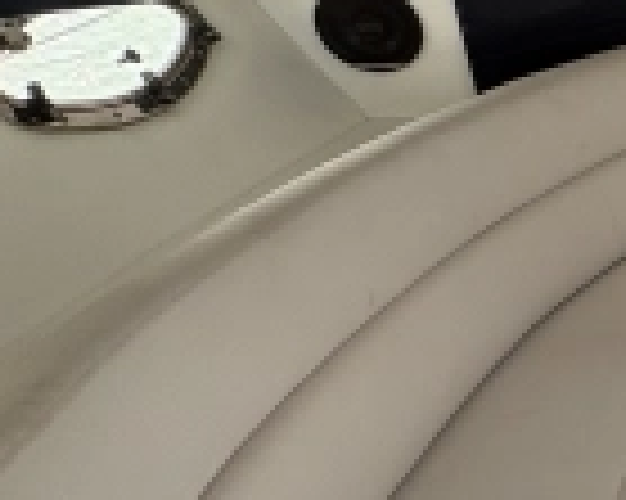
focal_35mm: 54
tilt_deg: -23.6
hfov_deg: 22.5
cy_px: 295
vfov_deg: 28.0
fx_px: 1000
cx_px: 1094
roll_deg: -4.2
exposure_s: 1/99
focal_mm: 2.22
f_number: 2.2
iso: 80
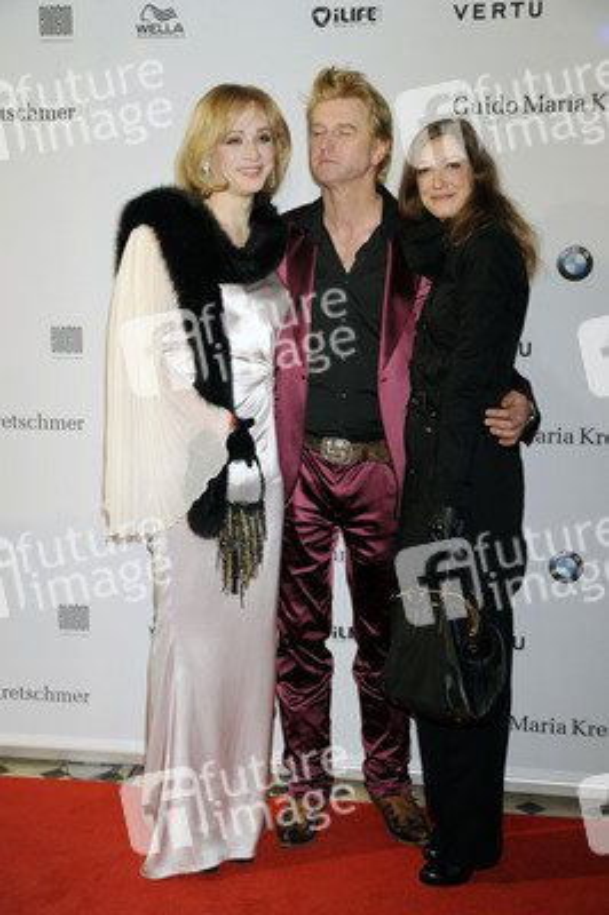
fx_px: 1322
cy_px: 458
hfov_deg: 25.9
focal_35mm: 52
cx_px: 304
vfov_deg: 38.2
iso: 1250
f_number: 5.6
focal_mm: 52
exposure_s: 1/125
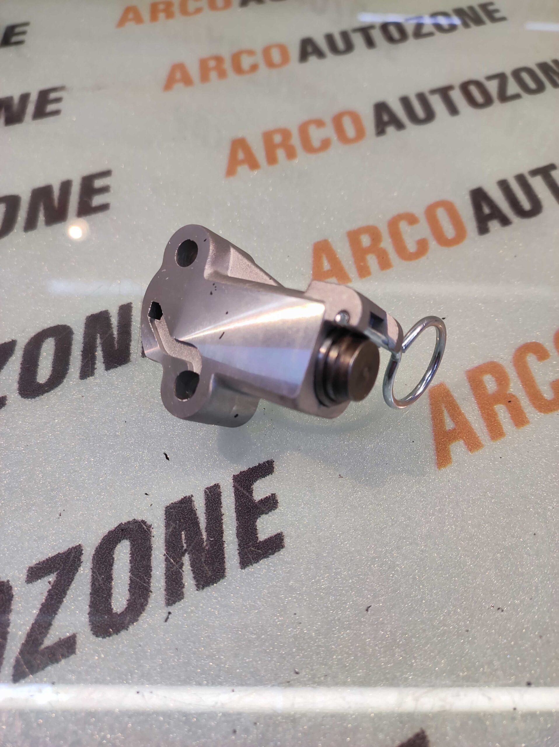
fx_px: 367
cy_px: 374
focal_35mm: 17
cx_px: 280
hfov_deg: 74.7
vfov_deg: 91.1
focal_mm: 4.74
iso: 92
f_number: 1.79
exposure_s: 1/33
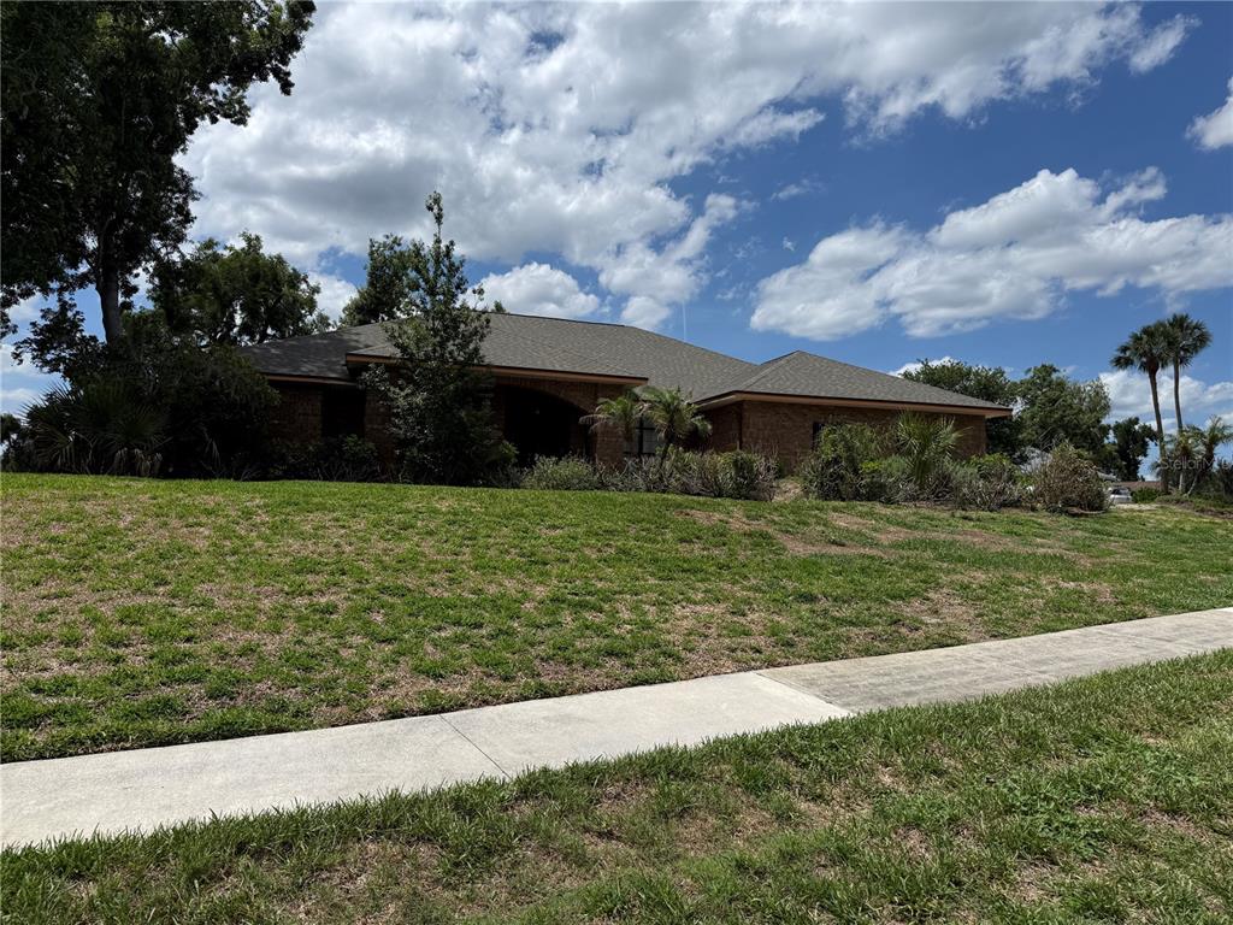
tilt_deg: +3.1
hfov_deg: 71.6
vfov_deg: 56.8
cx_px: 616
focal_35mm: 24
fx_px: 855
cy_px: 462
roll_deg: -1.2
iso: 80
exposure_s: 1/9091
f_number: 1.78
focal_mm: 6.76
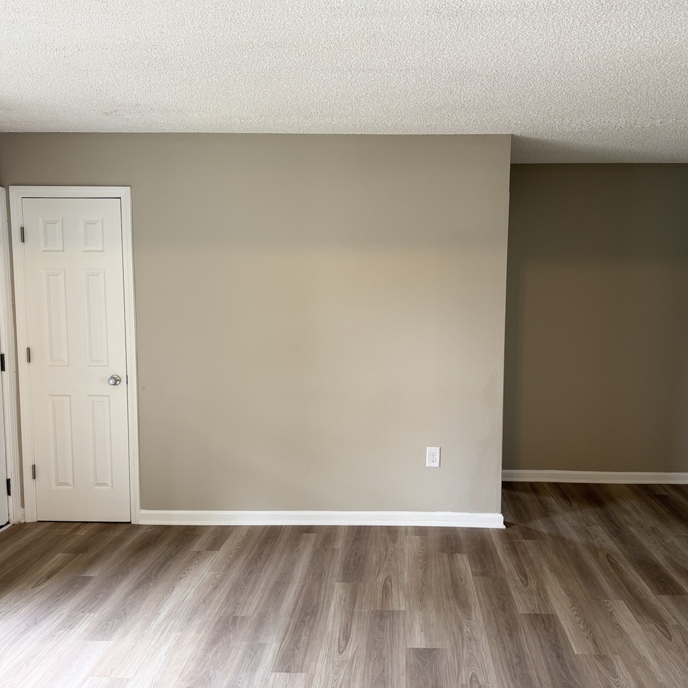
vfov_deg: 55.6
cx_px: 388
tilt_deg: -6.6
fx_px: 652
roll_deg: -1.4
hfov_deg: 55.5
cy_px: 344
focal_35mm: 29
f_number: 1.78
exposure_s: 1/60
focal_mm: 6.76
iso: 160
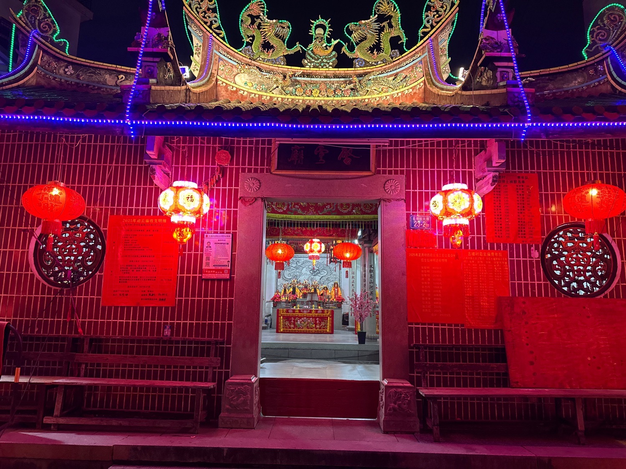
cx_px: 313
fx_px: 434
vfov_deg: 56.8
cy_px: 234
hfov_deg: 71.6
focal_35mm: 24
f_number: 1.78
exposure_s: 1/50
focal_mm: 6.86
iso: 500
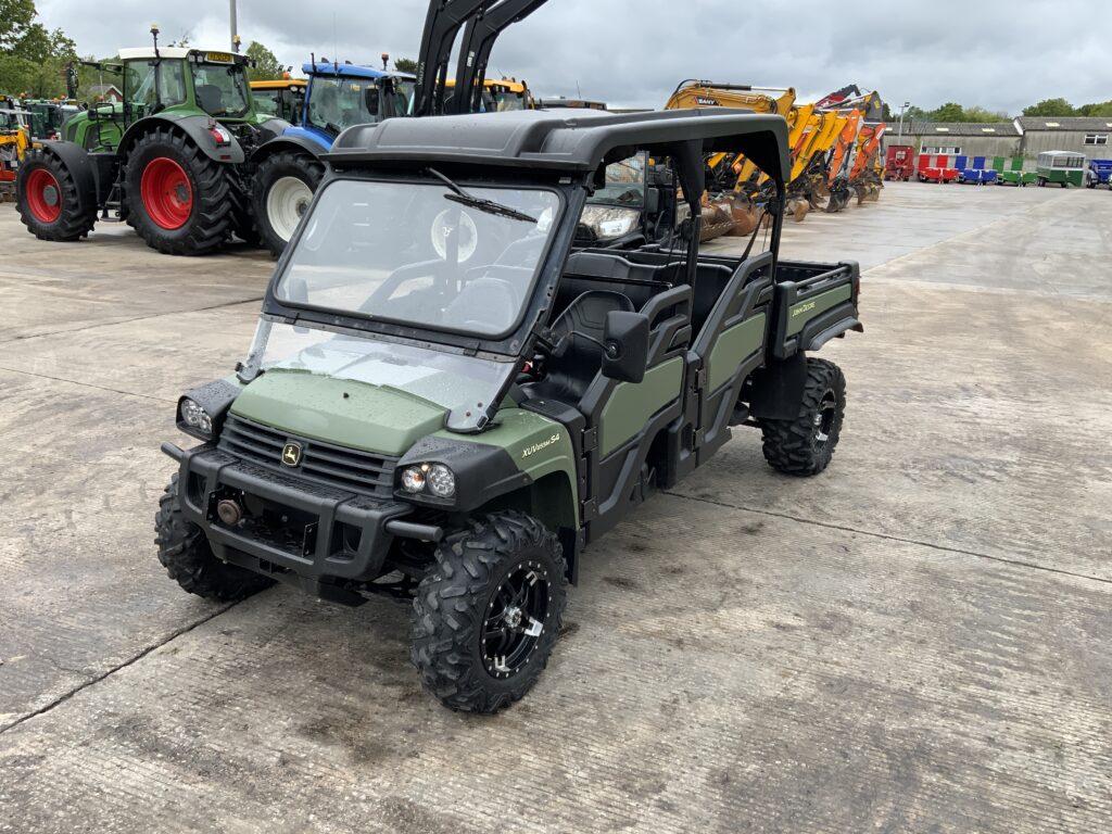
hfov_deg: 61.7
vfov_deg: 48.2
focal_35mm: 29
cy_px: 417
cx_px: 556
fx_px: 932
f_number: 1.8
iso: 16
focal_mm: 3
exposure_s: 1/486
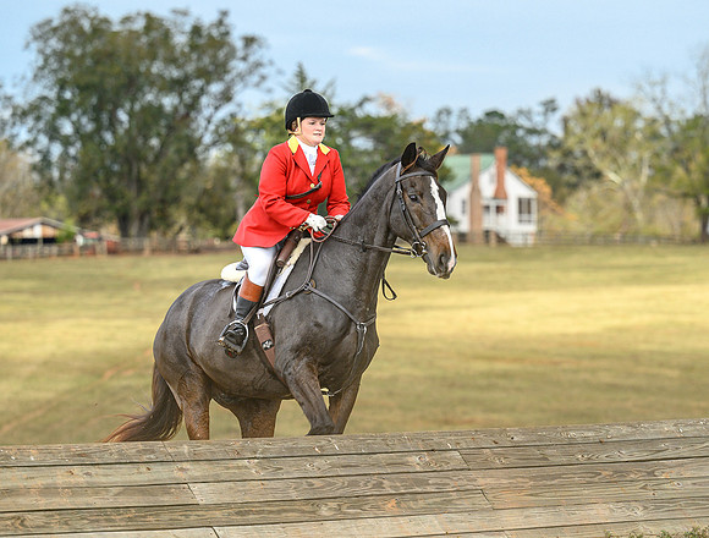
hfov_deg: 9.8
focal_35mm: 200
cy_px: 266
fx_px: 4116
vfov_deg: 7.5
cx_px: 367
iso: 400
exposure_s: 1/800
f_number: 3.5
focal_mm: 135
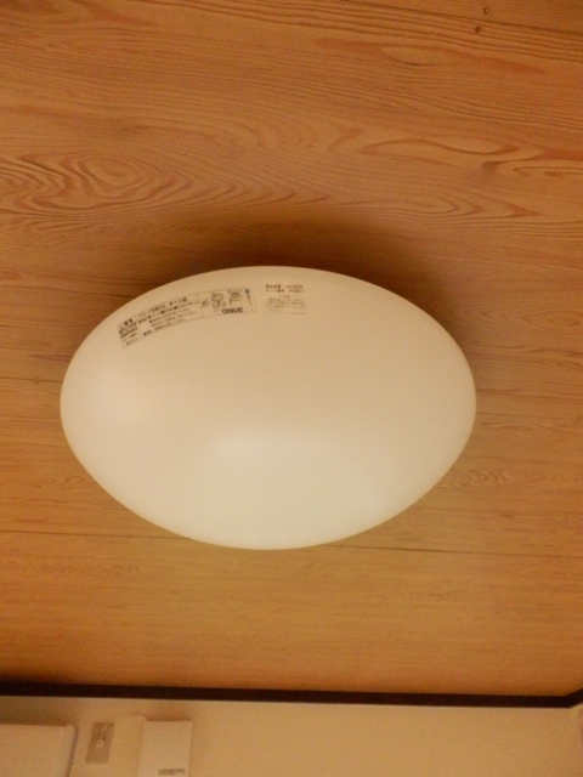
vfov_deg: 71.6
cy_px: 388
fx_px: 539
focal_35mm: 24
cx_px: 292
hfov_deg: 56.8
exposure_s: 1/60
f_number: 3
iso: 1600
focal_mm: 4.2
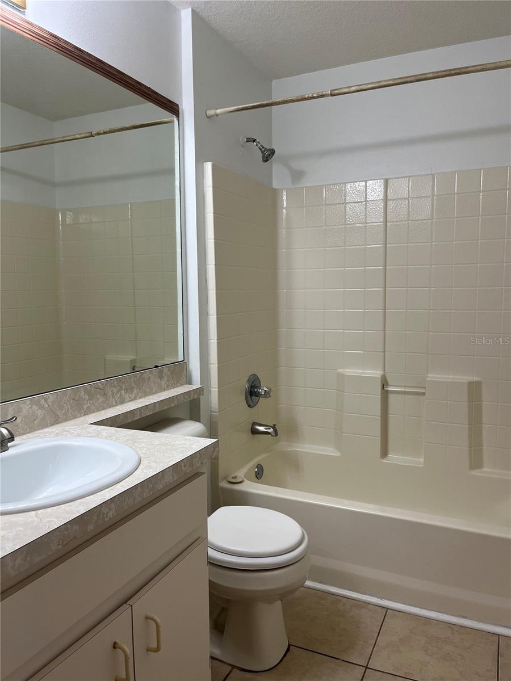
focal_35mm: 26
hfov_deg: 53.1
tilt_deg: -6.6
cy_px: 340
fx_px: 512
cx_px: 256
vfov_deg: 67.3
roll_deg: +1.0
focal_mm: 5.1
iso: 100
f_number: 1.6
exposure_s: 1/120
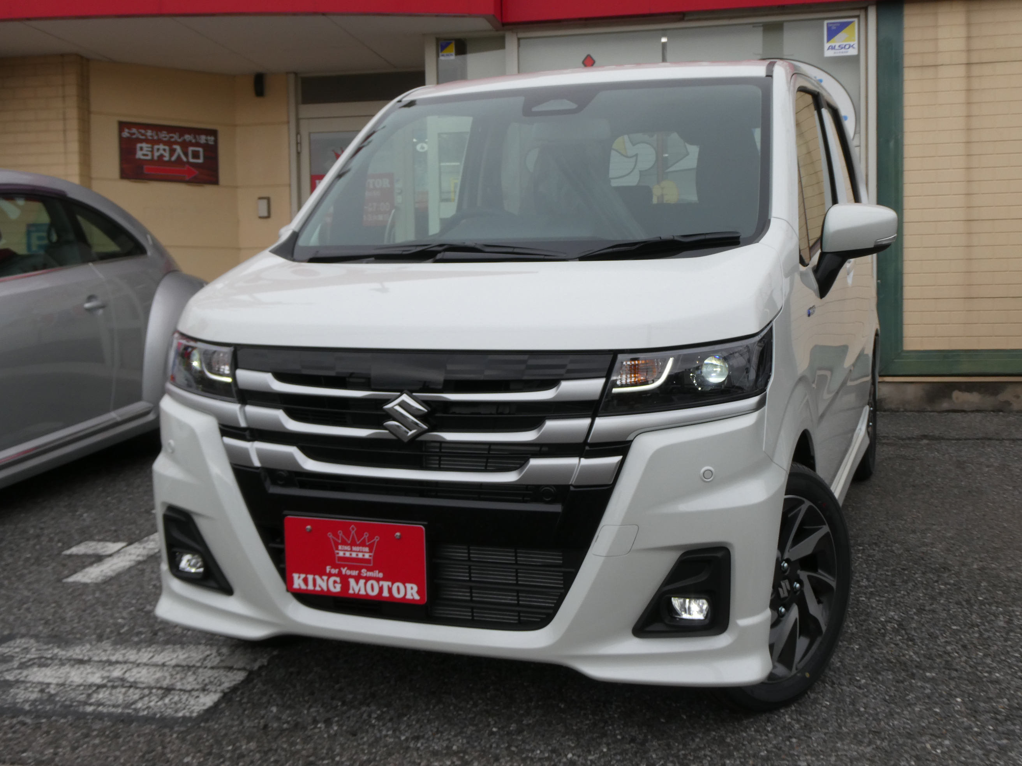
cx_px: 511
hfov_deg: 50.1
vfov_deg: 38.7
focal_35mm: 37
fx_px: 1092
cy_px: 383
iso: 80
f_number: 4.5
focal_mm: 6.7
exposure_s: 1/400
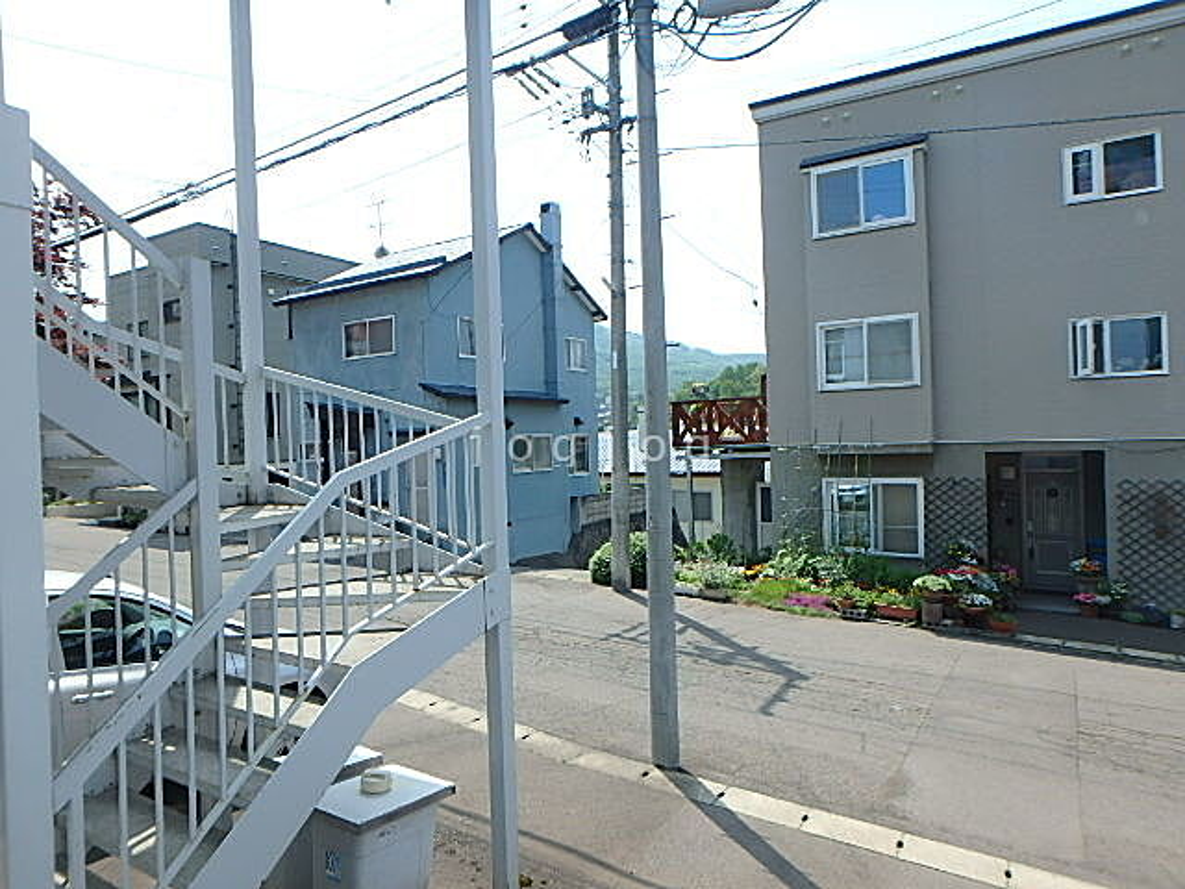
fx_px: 719
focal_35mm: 21
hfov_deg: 79.0
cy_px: 444
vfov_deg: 63.4
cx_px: 592
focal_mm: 3.7
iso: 125
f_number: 3.5
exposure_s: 1/800
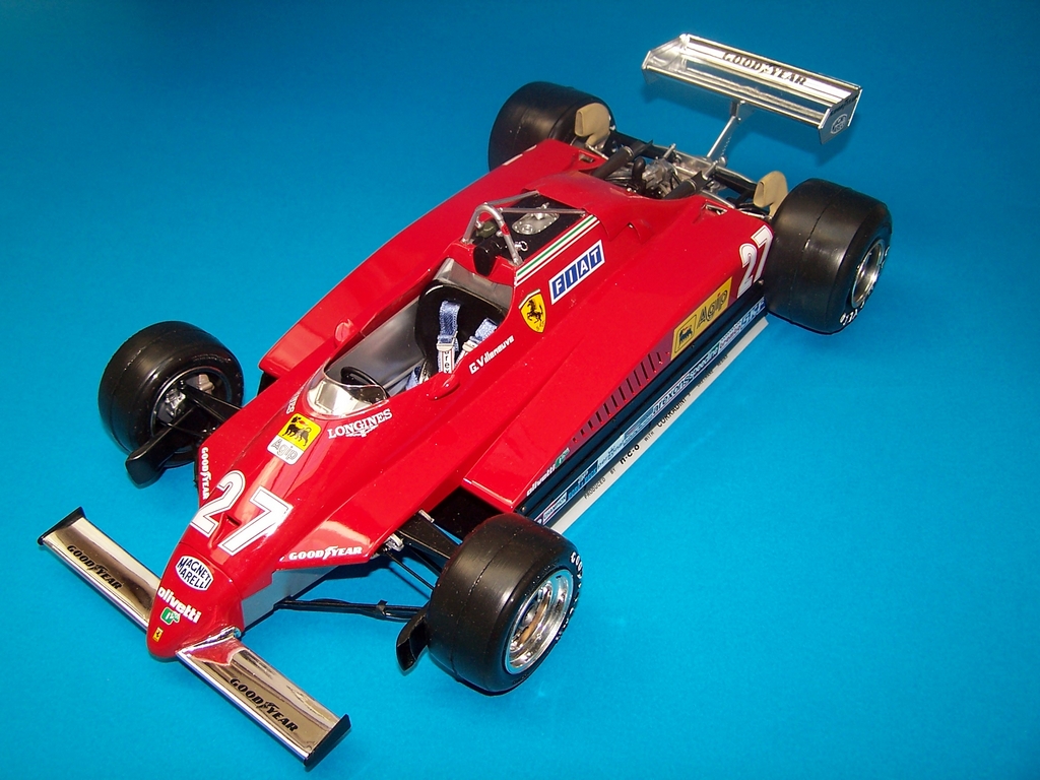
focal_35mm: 38
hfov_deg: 49.0
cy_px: 390
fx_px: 1142
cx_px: 520
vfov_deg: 37.7
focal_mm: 6.3
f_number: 2.8
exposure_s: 1/60
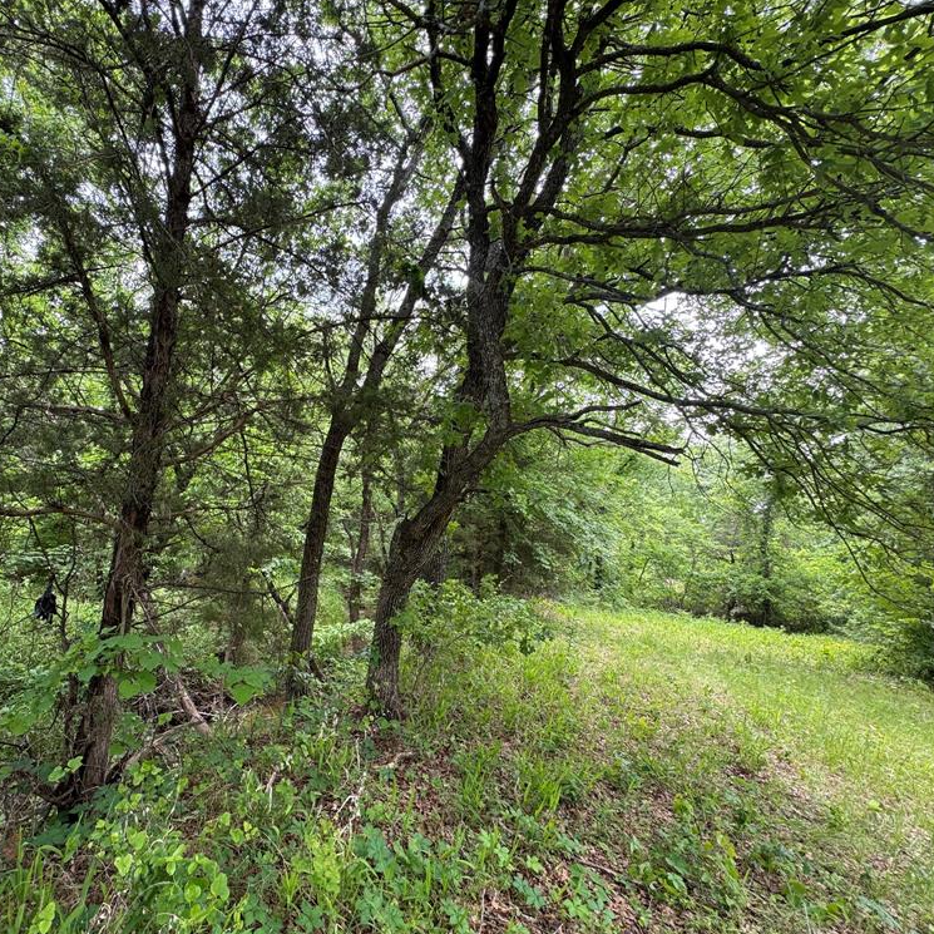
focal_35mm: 17
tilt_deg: +5.5
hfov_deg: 82.2
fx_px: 519
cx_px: 344
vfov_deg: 84.0
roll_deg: -4.9
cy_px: 473
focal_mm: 2.22
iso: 64
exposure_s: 1/99
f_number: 2.2
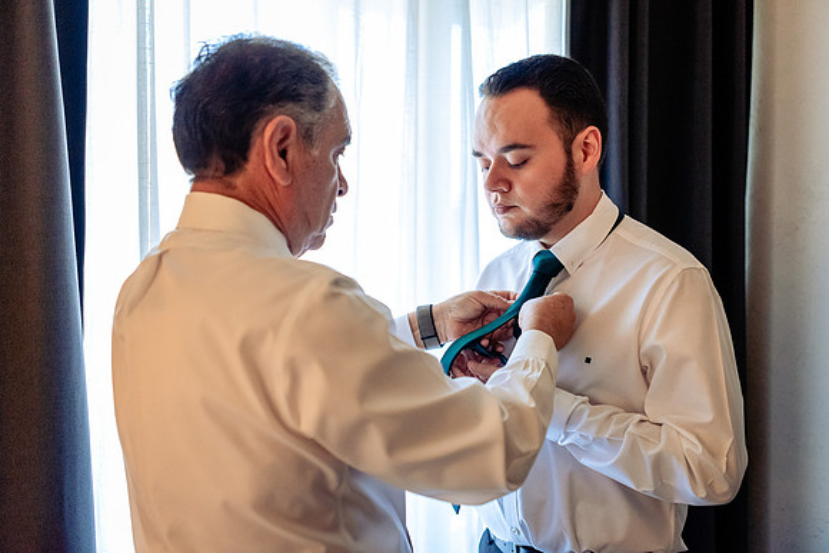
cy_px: 275
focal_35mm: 36
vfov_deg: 37.0
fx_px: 825
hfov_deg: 53.3
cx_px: 413
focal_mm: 35
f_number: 2.5
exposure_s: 1/320
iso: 2500
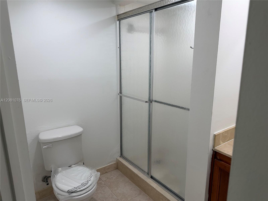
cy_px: 100
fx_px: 186
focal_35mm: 24
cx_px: 134
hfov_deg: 71.6
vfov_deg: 56.8
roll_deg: +1.3
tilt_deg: -12.3
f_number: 1.78
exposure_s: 1/120
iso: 64
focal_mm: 6.76
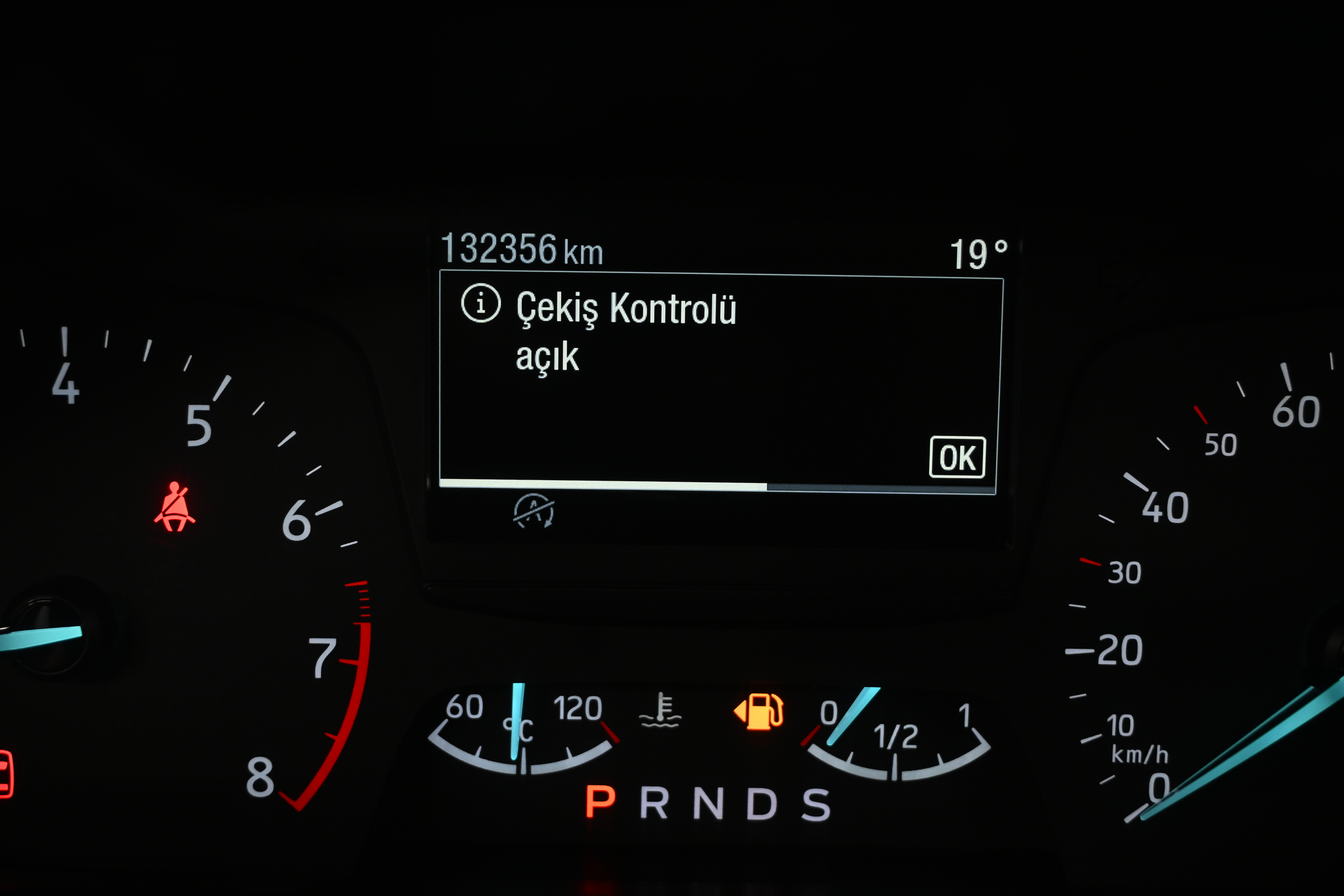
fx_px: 1708
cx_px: 672
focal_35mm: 46
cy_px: 448
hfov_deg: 43.0
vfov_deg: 29.4
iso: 640
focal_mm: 30.5
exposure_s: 1/50
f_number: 4.8
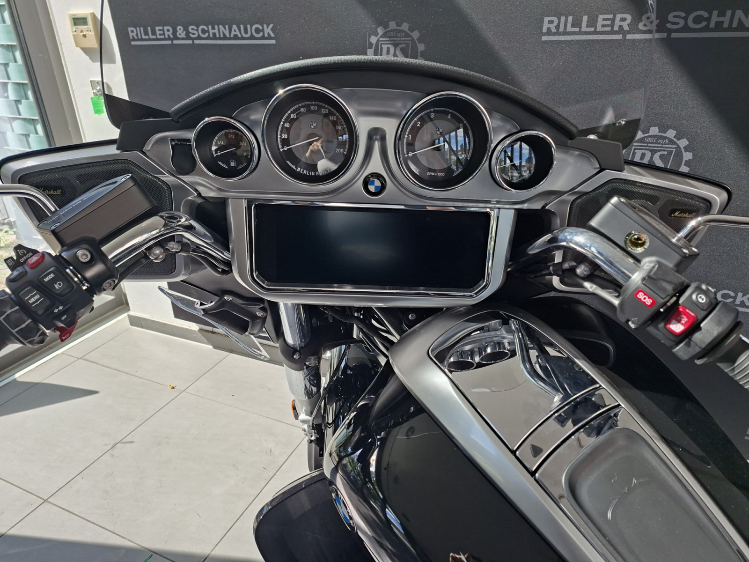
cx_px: 374
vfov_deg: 58.9
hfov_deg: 73.9
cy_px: 281
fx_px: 498
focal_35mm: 23
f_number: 1.8
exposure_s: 1/362
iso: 40
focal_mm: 5.54
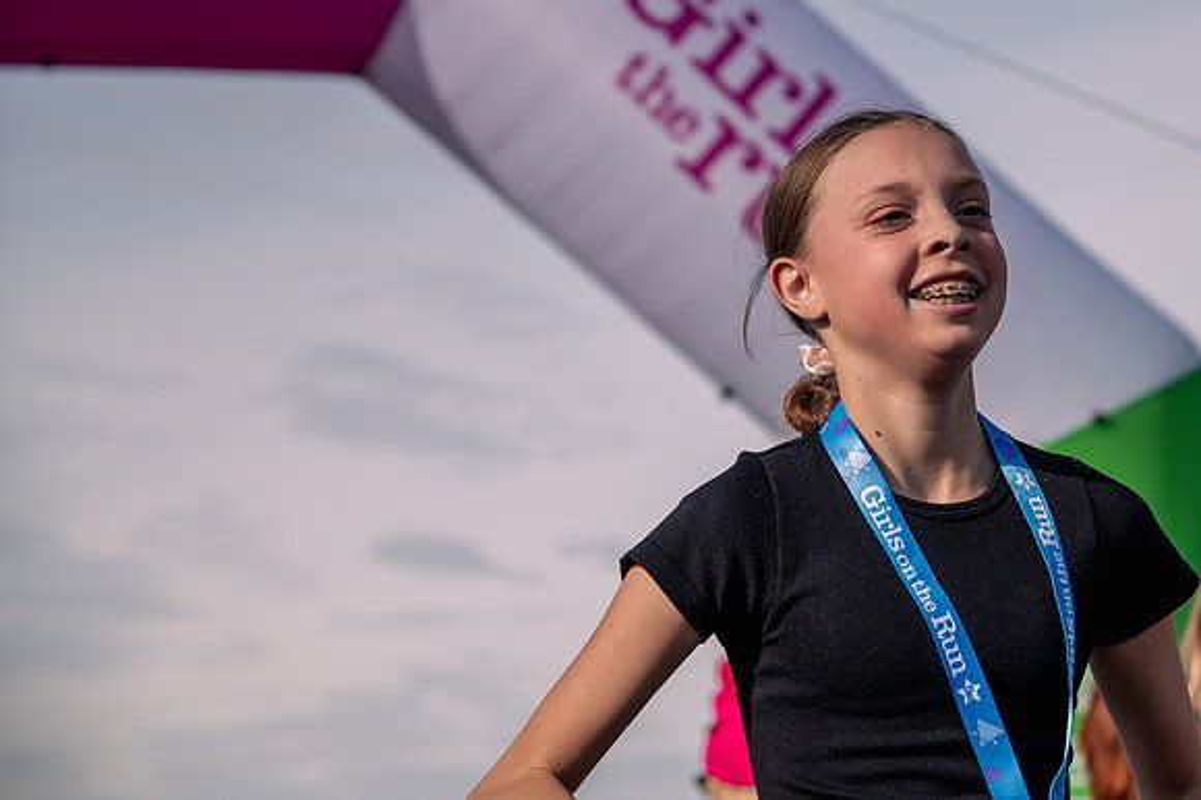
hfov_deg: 16.3
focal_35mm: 126
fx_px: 4185
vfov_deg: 10.9
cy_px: 254
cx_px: 819
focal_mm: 92
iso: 200
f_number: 5.6
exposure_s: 1/1250
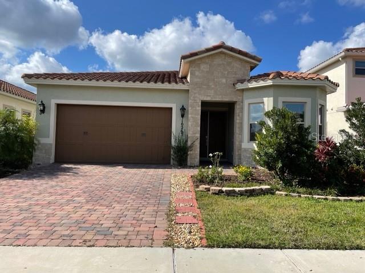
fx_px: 274
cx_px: 182
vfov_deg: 53.1
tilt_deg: +2.9
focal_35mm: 26
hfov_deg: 67.3
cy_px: 136
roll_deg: -1.6
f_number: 1.6
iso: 32
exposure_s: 1/3610
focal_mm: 4.2
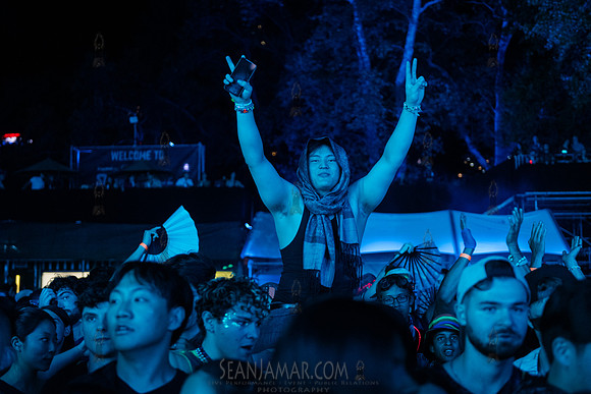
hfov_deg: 38.1
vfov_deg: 25.9
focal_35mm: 52
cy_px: 197
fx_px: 857
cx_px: 296
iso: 6400
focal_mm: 50
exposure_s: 1/250
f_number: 2.8
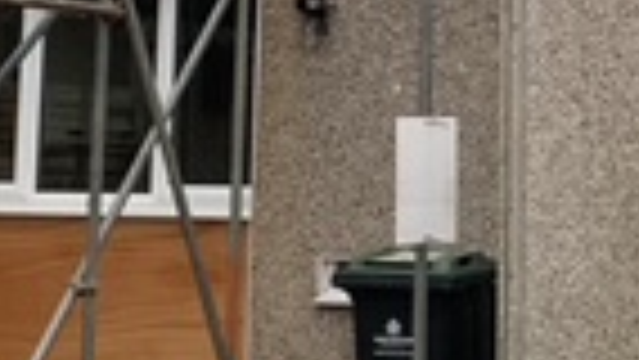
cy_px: -148
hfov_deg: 16.6
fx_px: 2170
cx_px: 526
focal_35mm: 128
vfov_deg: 9.3
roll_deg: +0.2
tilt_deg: +6.7
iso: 100
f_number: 1.8
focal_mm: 4.25
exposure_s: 1/74
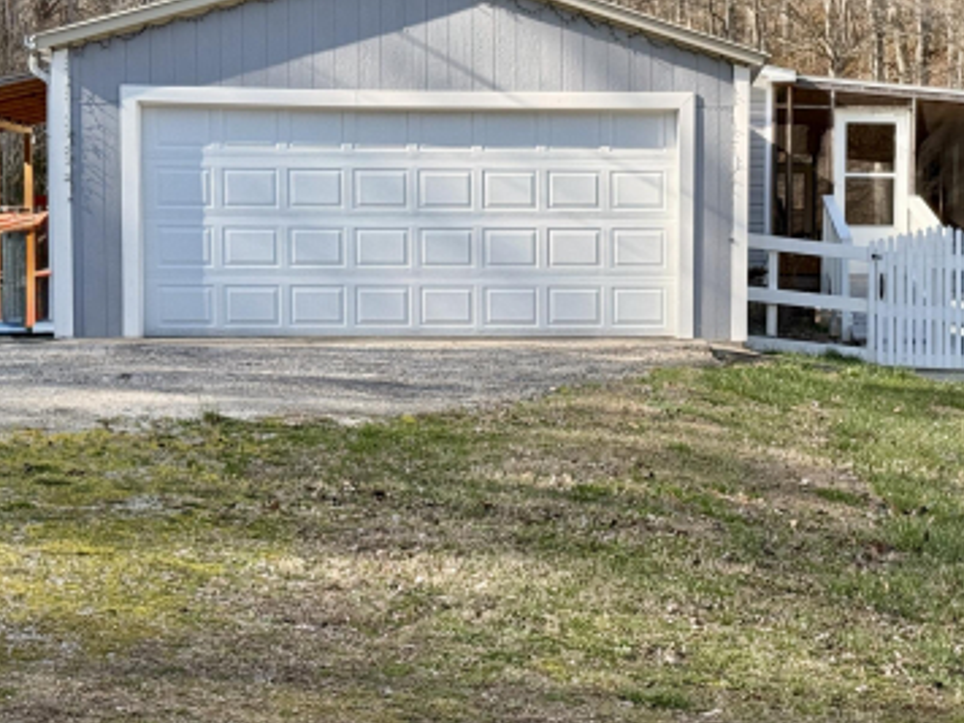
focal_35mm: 90
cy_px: 406
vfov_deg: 16.4
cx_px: 768
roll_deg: -0.2
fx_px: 2506
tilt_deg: -3.0
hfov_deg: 21.5
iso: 64
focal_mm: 6.76
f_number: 1.78
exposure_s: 1/1513
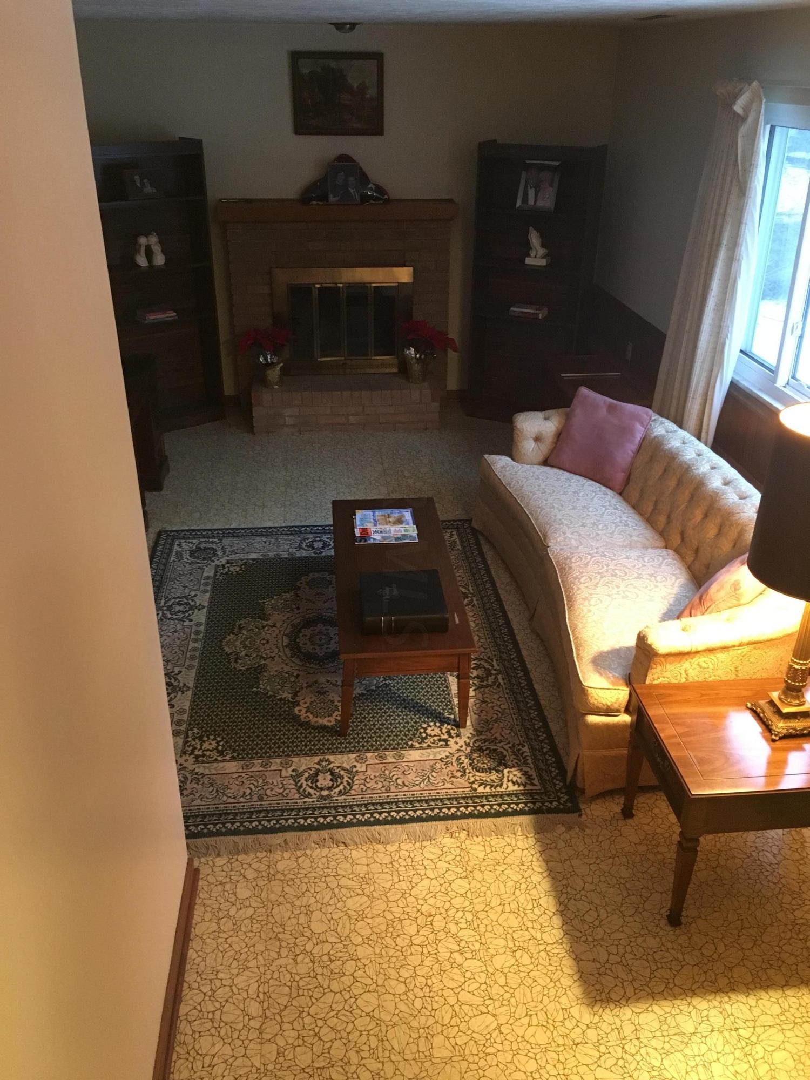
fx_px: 905
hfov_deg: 48.2
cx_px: 405
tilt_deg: -26.9
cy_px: 540
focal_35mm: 29
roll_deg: -0.3
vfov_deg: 61.7
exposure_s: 1/15
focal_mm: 4.15
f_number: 2.2
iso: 200
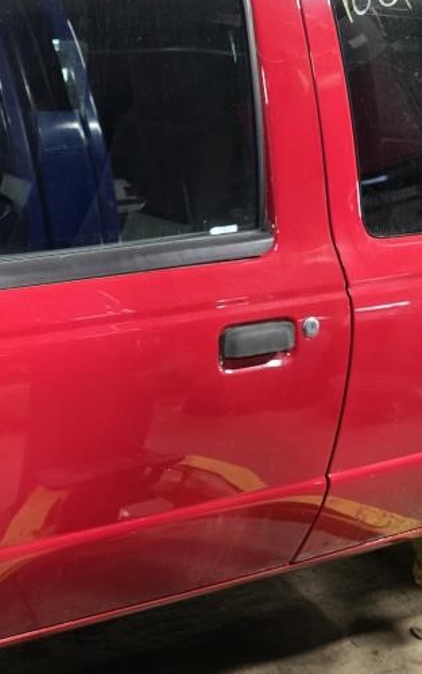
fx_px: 717
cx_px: -12
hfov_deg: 30.2
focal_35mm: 39
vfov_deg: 50.4
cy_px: 346
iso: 640
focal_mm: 6.3
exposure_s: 1/60
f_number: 1.7
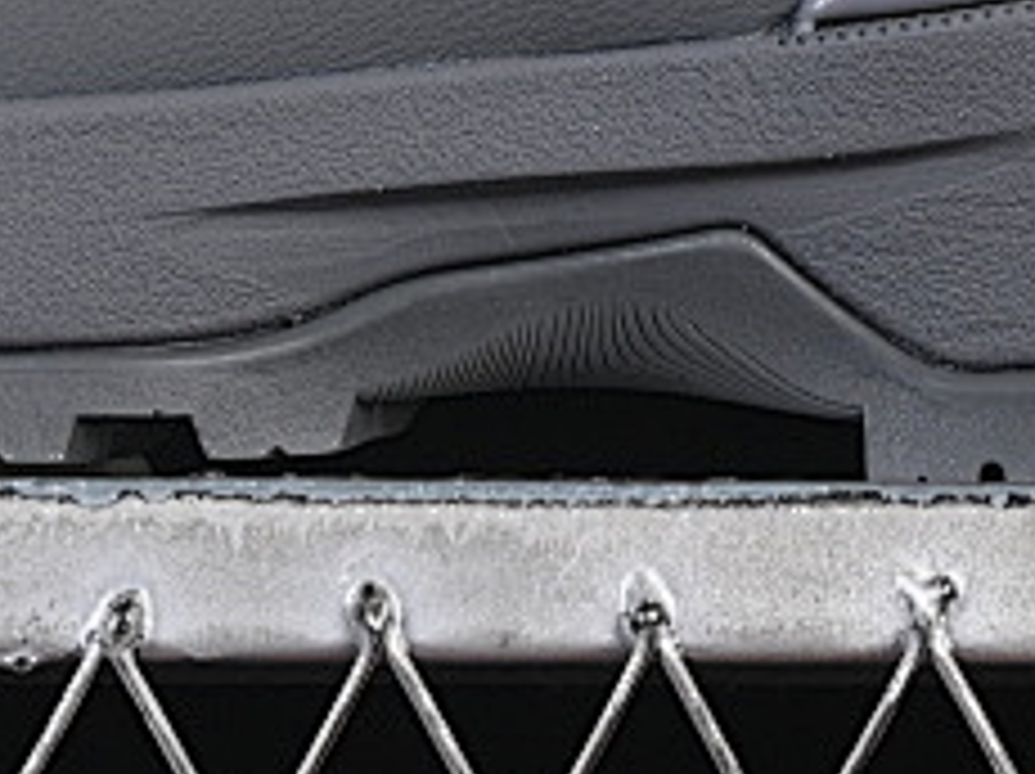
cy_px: -526
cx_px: 256
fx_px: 10125
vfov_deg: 4.3
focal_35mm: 339
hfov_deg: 5.8
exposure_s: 1/80
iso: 160
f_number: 7.1
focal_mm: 50
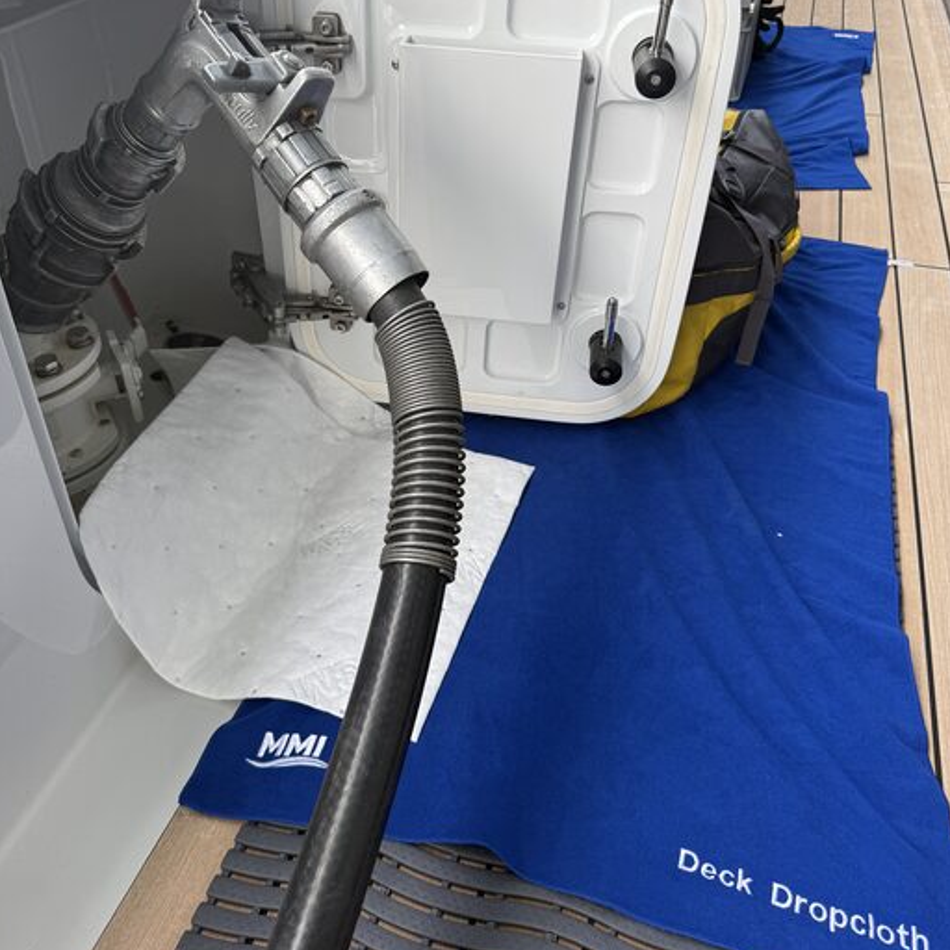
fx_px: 900
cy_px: 430
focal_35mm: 29
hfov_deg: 55.6
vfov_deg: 55.5
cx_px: 469
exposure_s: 1/297
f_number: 1.78
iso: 80
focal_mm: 6.76
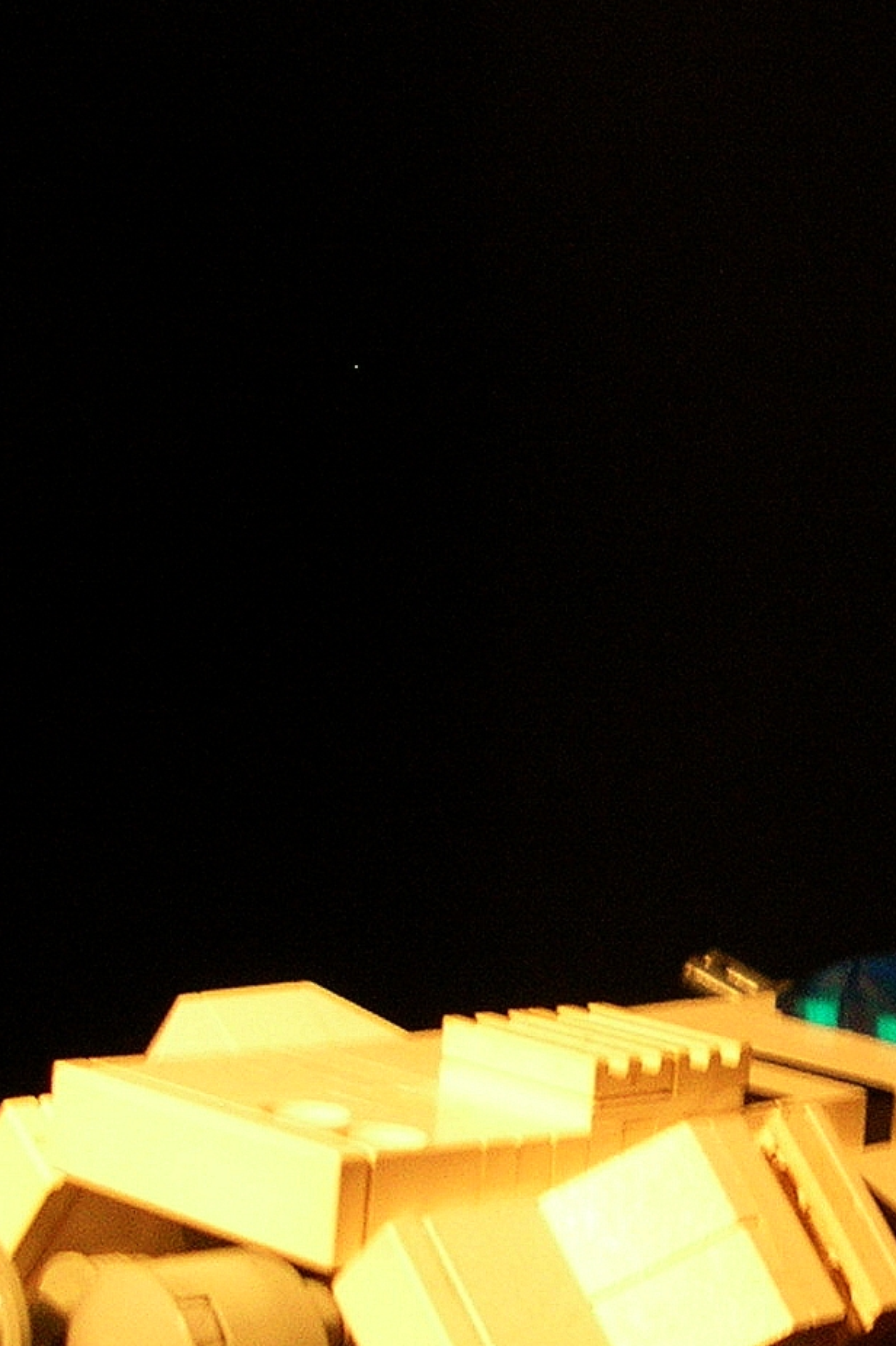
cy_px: 1106
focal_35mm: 90
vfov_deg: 22.3
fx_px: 3362
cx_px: 916
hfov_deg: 14.9
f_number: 2.8
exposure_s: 1/5.3
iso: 127
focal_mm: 5.8
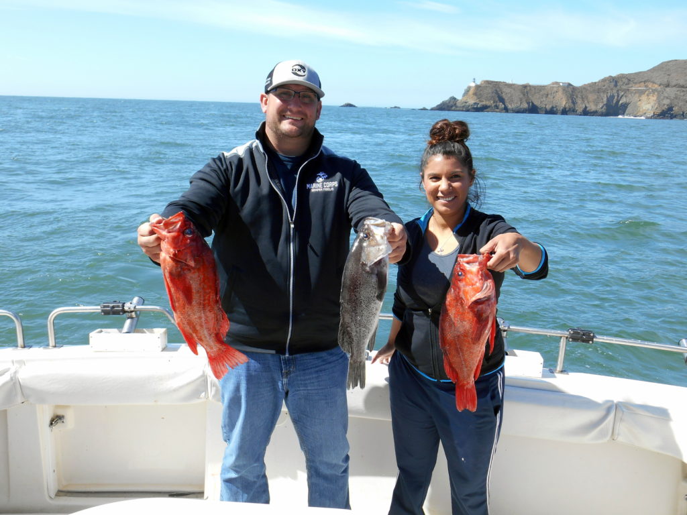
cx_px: 344
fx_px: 615
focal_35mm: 31
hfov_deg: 58.4
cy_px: 258
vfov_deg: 45.4
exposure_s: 1/400
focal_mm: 5.5
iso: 80
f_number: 3.6
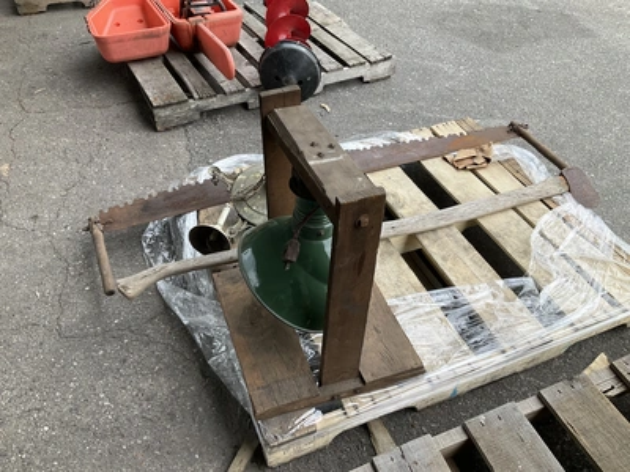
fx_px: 528
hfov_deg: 61.7
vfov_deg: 48.2
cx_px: 315
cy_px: 236
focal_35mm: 29
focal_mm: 3
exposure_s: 1/316
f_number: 1.8
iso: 25
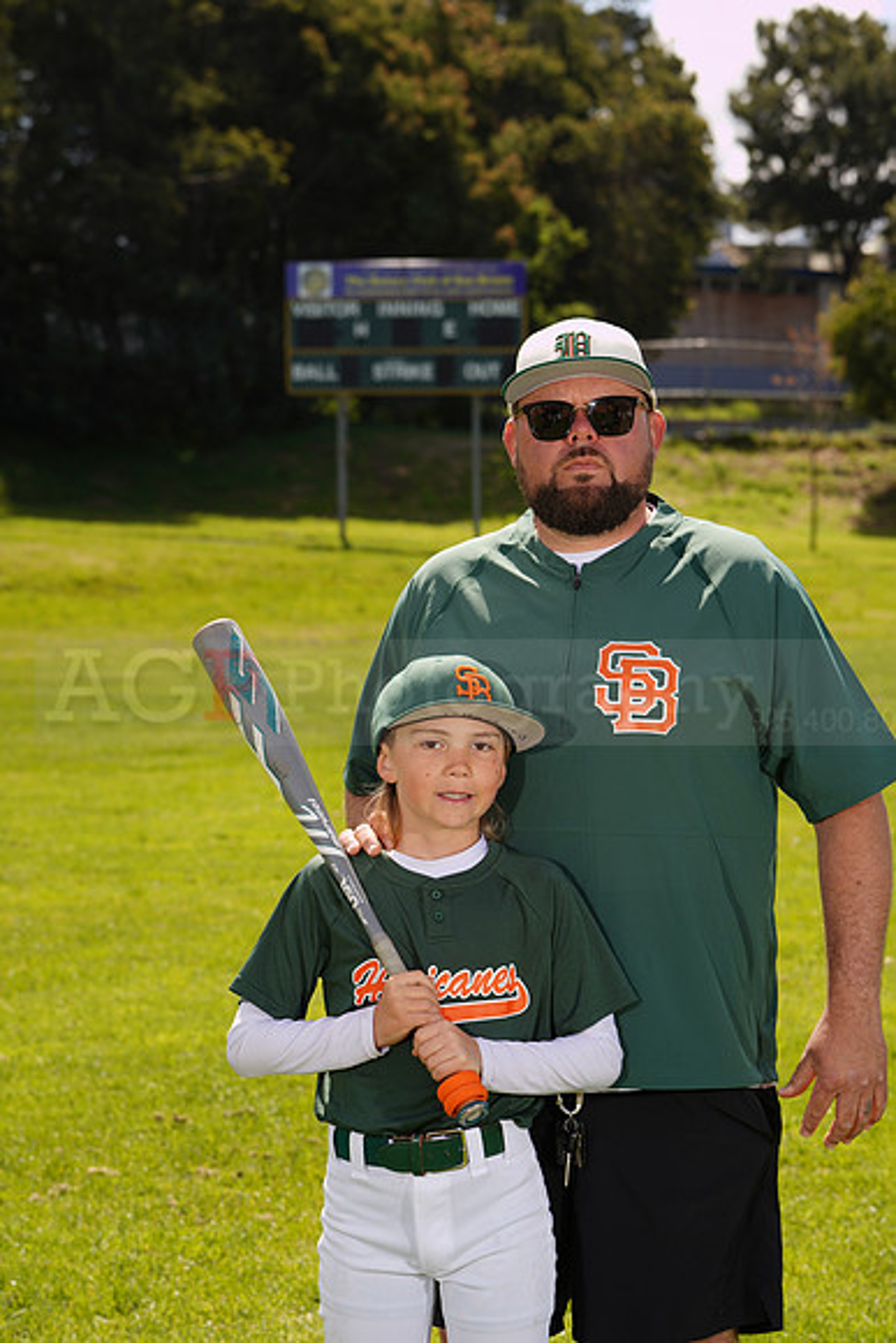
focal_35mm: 100
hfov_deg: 13.7
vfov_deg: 20.4
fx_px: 3731
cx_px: 448
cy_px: 672
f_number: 9
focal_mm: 100
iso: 80
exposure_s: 1/160
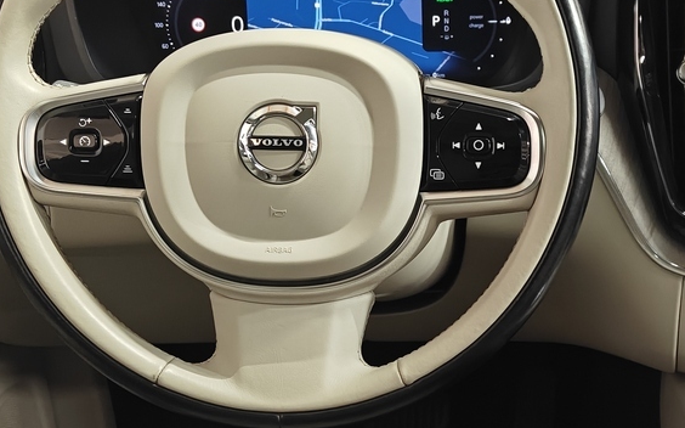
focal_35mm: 65
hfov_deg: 31.2
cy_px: 332
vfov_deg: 19.8
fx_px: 1213
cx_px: 471
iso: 160
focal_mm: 5.59
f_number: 1.8
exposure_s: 1/48
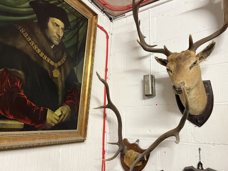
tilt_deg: +13.4
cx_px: 114
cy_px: 86
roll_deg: -1.4
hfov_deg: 67.3
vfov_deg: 53.1
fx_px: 171
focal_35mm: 26
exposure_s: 1/50
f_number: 1.6
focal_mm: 5.1
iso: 400
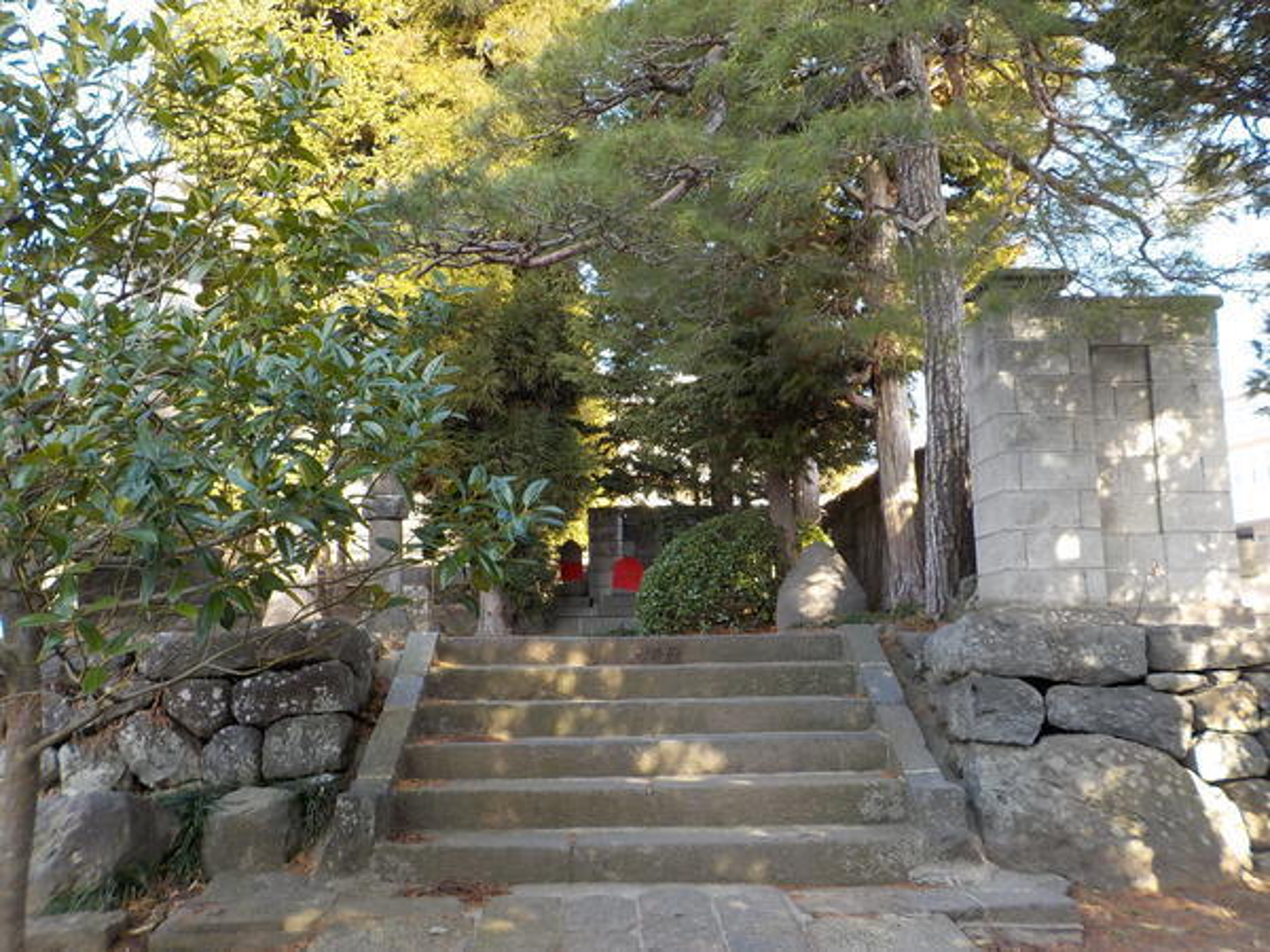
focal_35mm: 30
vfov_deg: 46.8
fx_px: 1101
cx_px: 635
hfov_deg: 60.0
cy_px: 476
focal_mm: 4.1
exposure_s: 1/100
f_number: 3.3
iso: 125
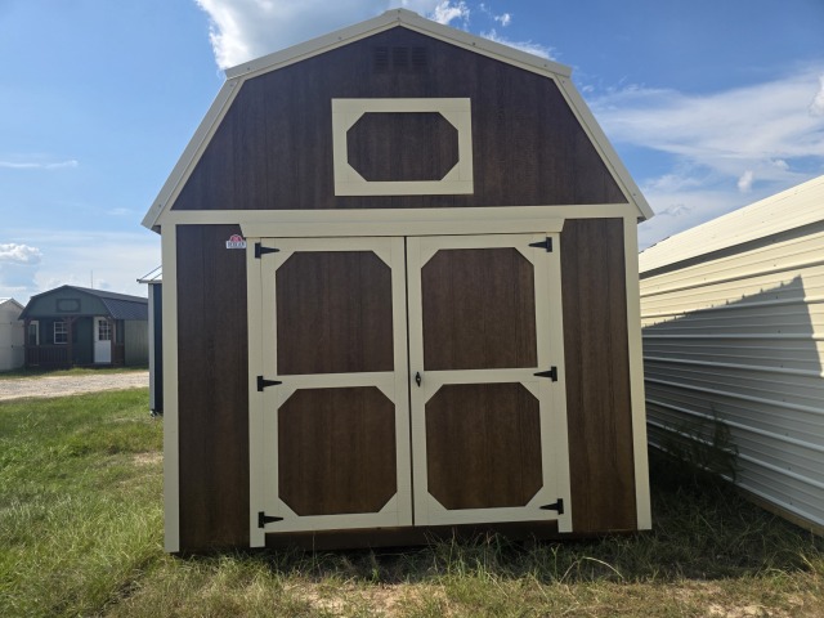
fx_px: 547
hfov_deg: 73.9
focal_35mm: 23
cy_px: 309
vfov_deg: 58.9
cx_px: 412
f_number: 1.7
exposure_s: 1/5608
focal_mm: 6.3
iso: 80
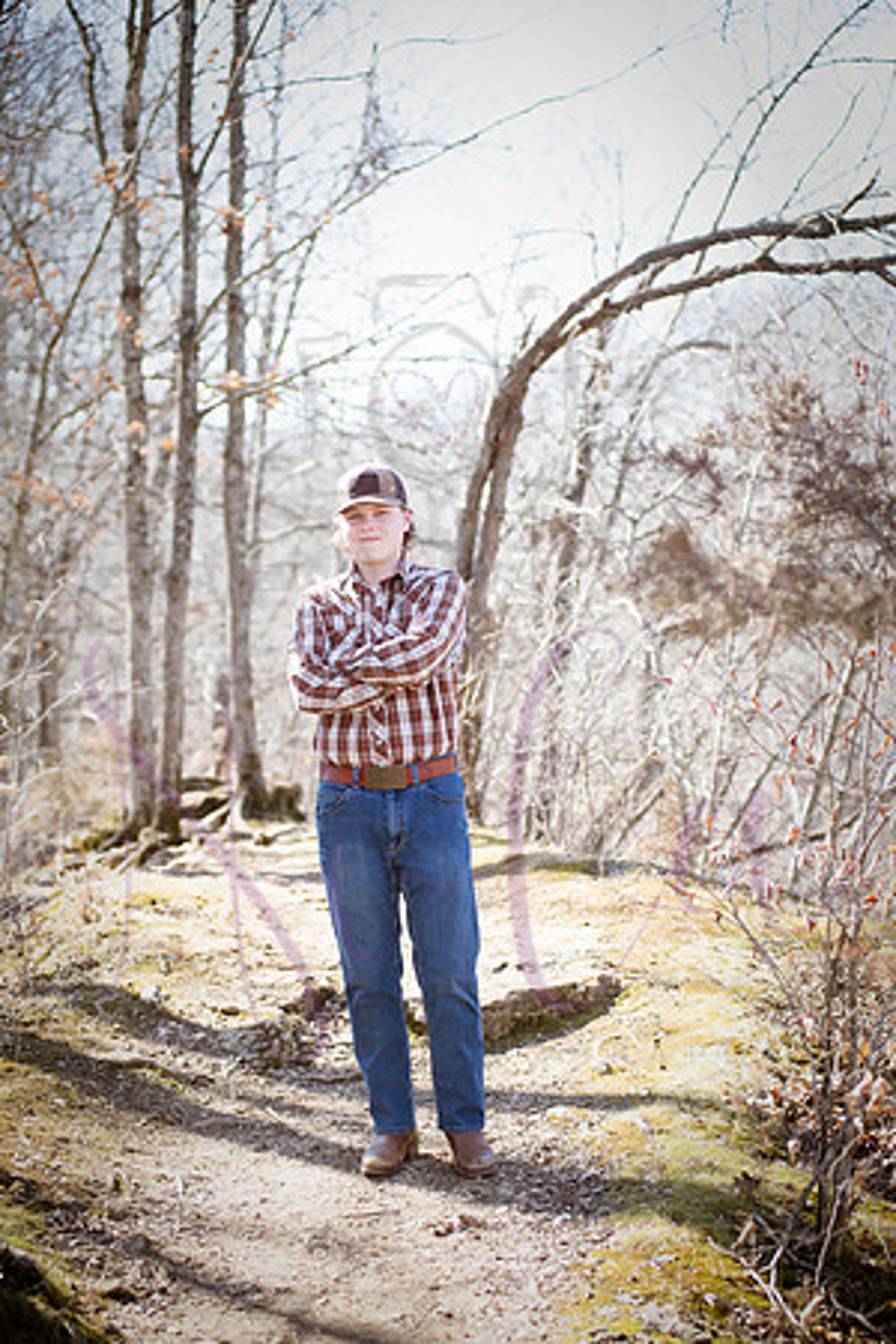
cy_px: 672
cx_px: 448
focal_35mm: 80
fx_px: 2986
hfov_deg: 17.1
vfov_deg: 25.4
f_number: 4
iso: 800
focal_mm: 80
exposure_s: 1/1000
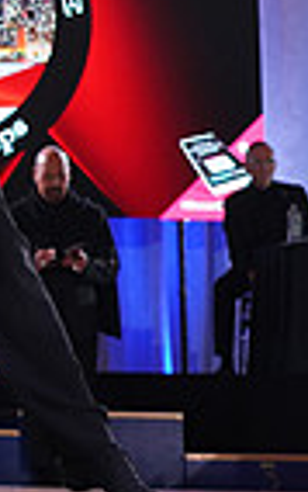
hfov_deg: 6.4
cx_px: -536
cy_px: 5
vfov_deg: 10.9
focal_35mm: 191
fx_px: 2560
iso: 1600
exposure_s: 1/160
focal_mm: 46
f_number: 5.6
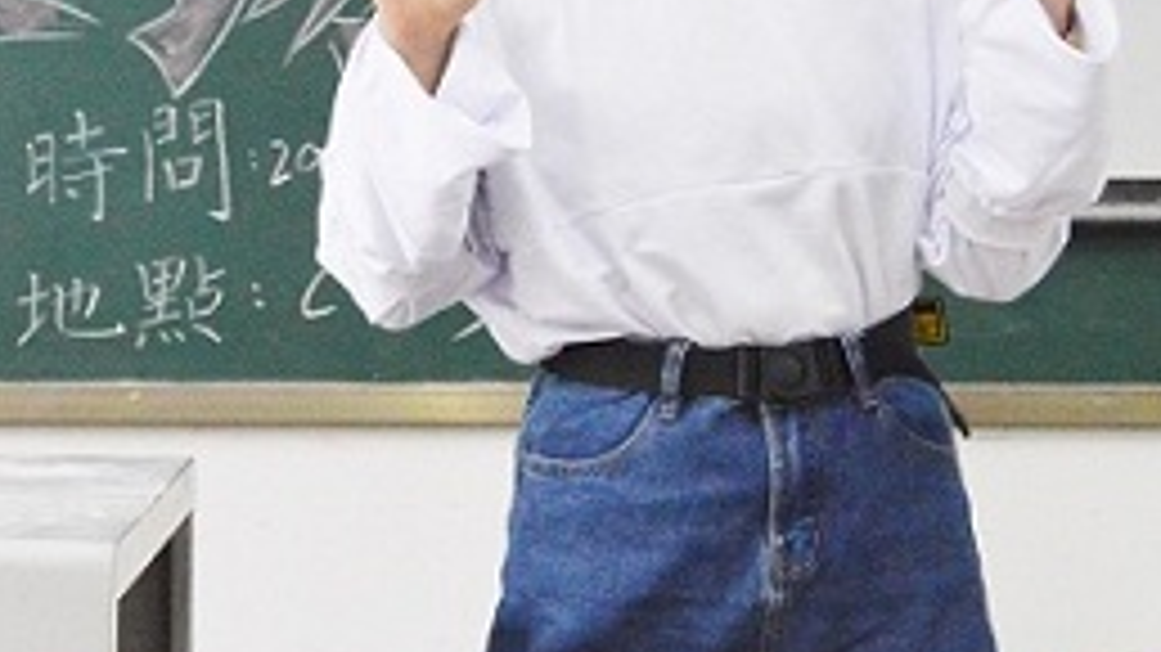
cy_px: -31
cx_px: 342
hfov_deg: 13.3
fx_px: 4986
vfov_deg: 7.4
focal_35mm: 162
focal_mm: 38
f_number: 4.8
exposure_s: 1/320
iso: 3200
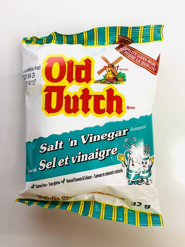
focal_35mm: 26
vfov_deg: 67.3
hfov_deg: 53.1
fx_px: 185
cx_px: 92
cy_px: 124
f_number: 1.8
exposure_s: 1/60
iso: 100
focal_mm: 4.25
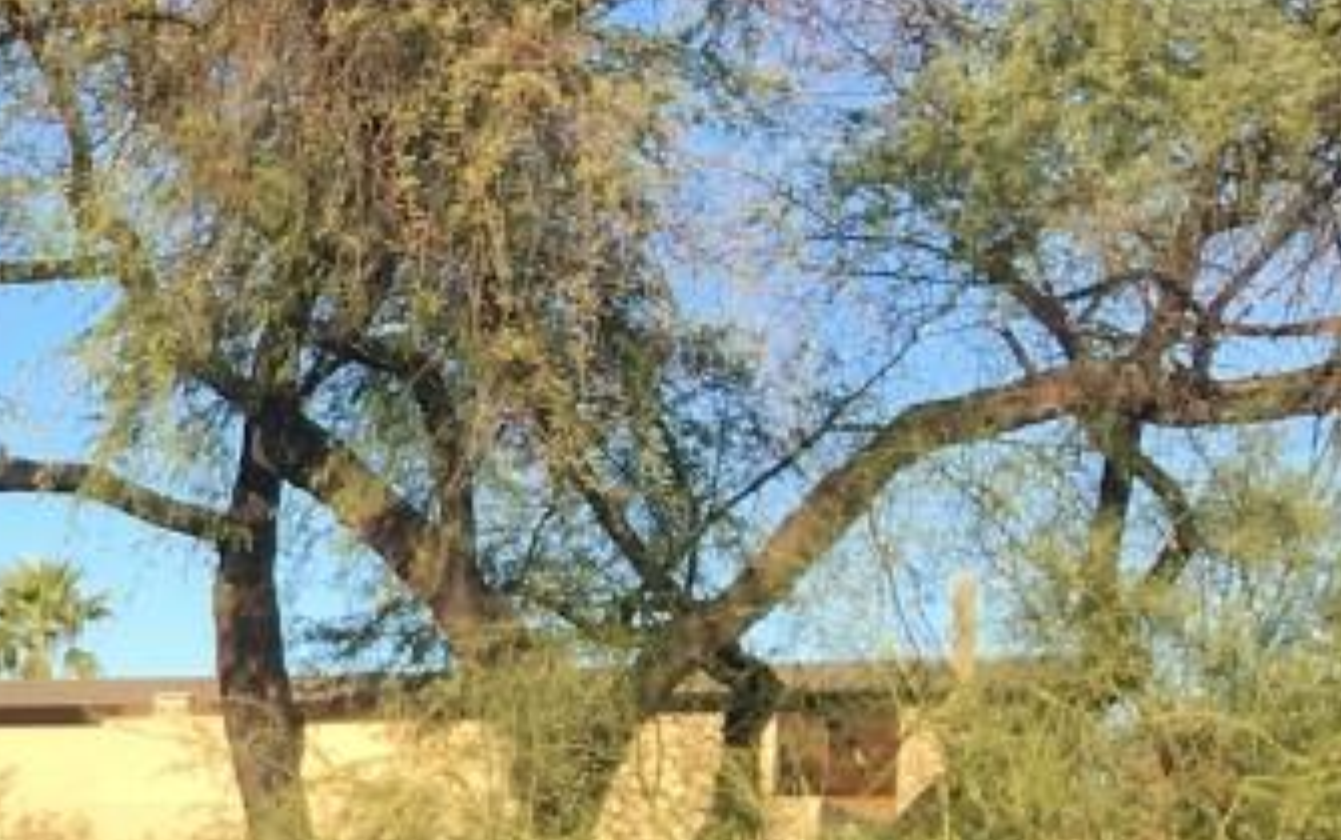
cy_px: 1240
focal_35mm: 132
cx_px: -1281
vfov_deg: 9.7
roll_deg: -0.6
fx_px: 4828
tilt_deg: -0.3
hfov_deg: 13.6
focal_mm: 4.15
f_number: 2.2
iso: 25
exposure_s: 1/739
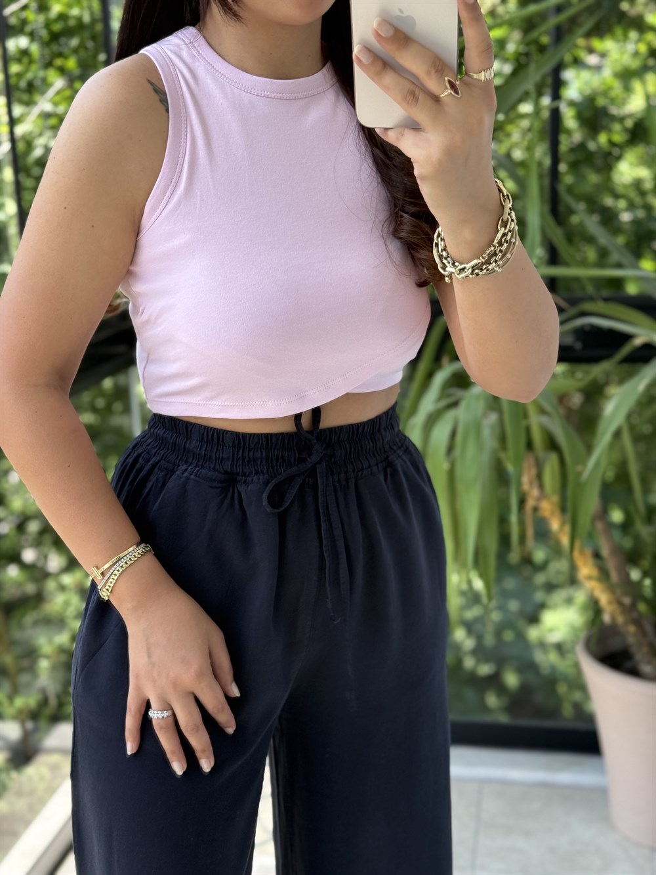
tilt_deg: -28.4
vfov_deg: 39.7
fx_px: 1213
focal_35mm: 48
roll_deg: +3.3
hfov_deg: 30.3
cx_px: 328
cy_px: 438
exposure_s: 1/340
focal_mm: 6.76
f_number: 1.78
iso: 100
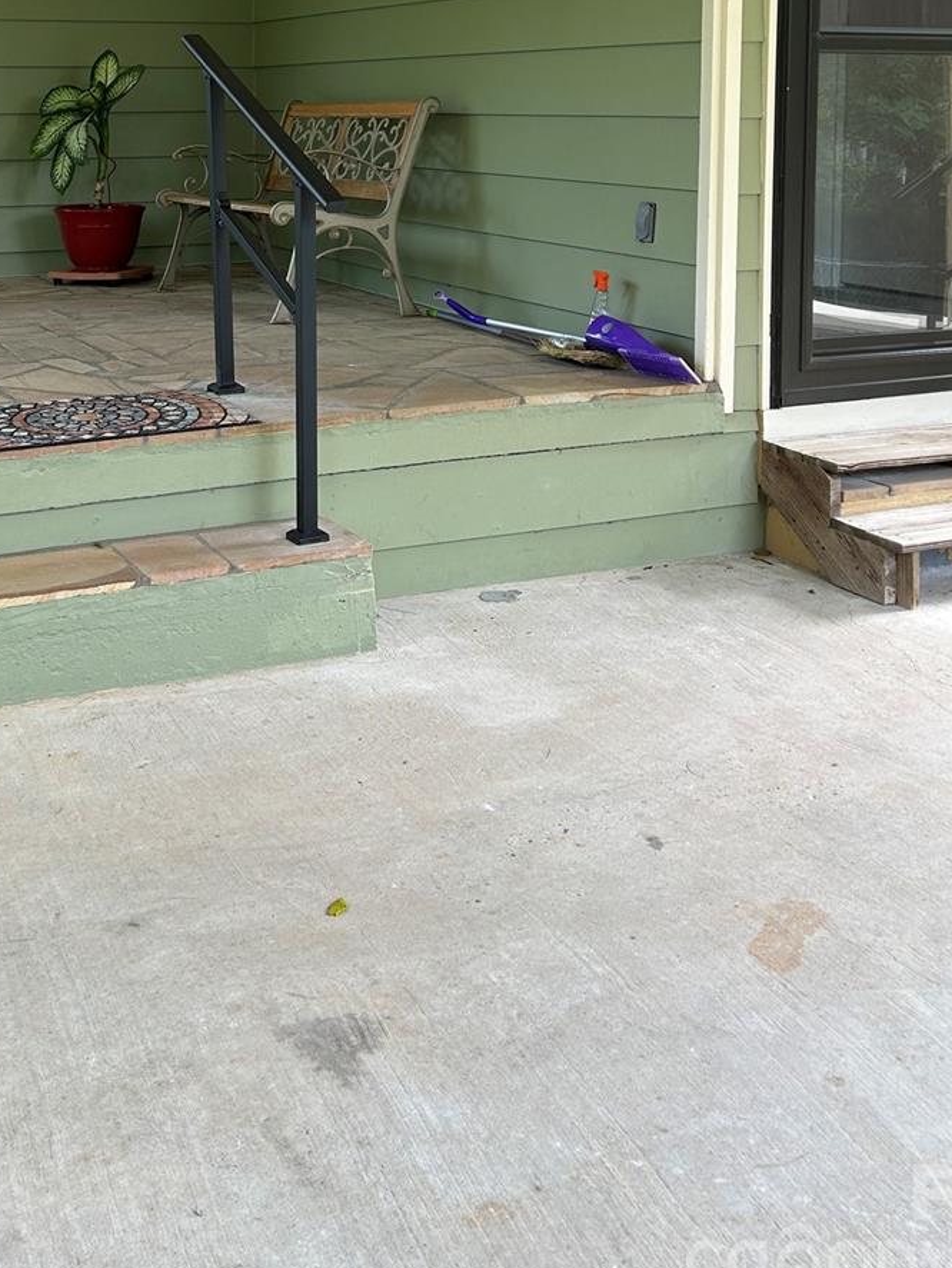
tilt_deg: -4.6
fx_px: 1649
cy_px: 224
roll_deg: -0.4
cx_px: 346
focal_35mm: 45
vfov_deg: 40.1
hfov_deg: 32.0
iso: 40
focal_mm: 5.7
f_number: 1.5
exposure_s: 1/121
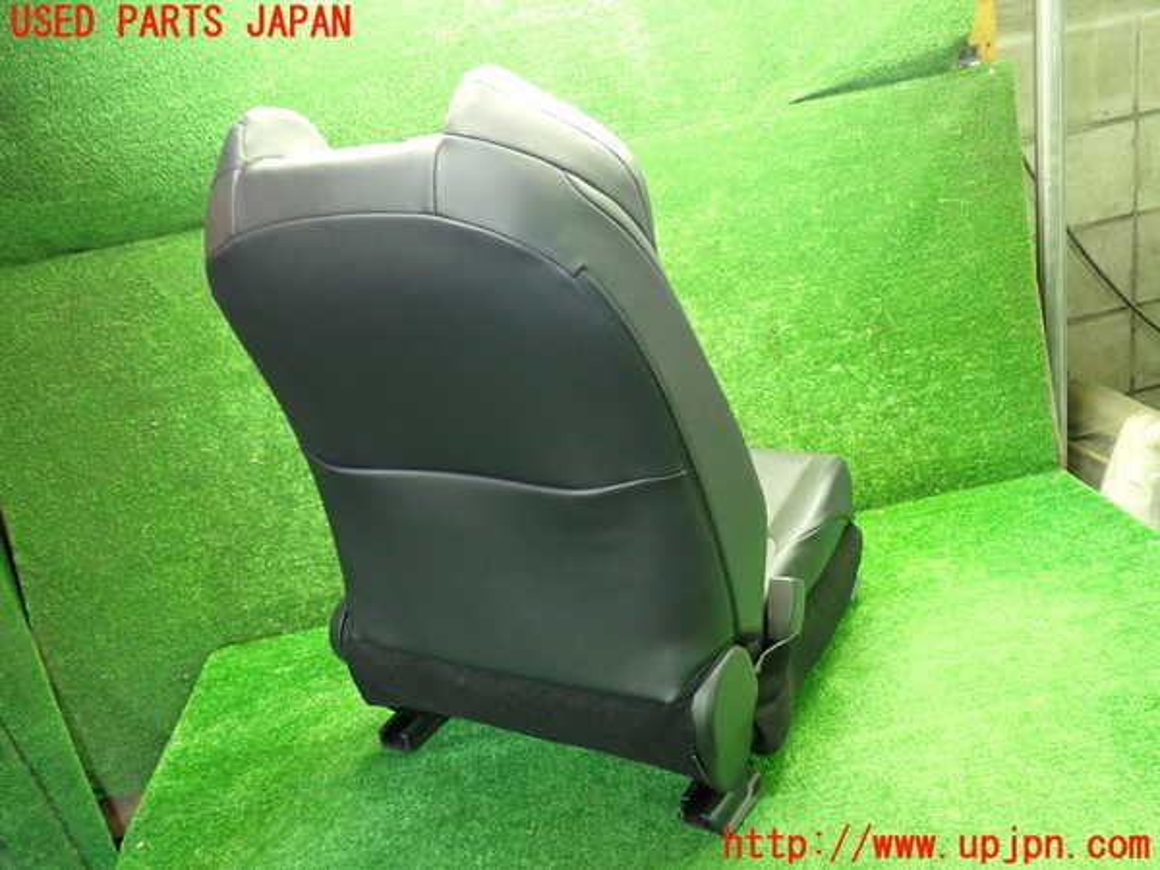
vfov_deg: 46.8
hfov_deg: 60.0
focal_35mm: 30
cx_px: 580
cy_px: 435
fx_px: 1005
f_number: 2.3
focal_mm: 5.4
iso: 800
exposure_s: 1/30
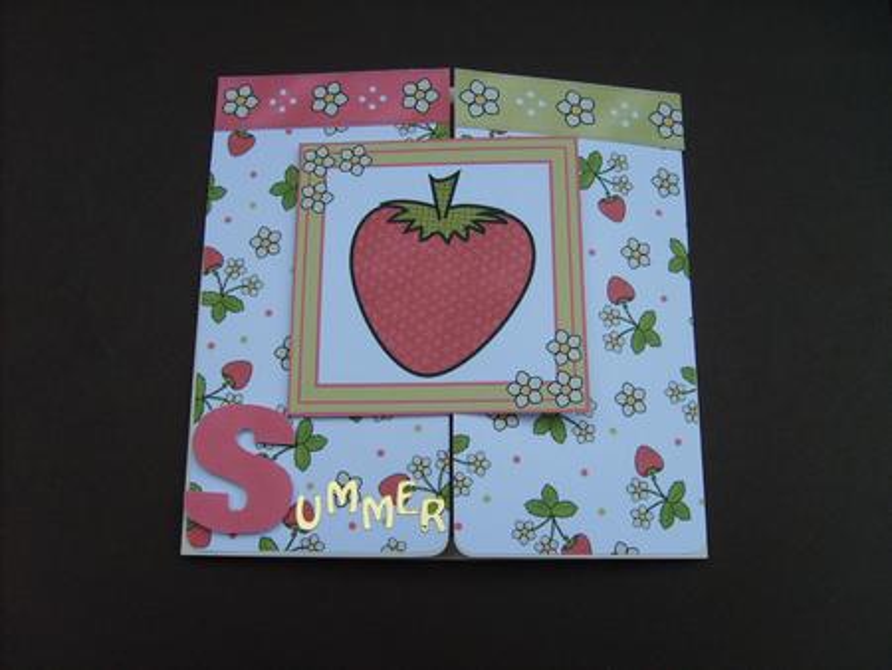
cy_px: 335
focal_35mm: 35
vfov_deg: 40.7
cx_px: 446
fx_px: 902
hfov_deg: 52.6
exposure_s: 1/350
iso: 50
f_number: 2.8
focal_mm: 5.8
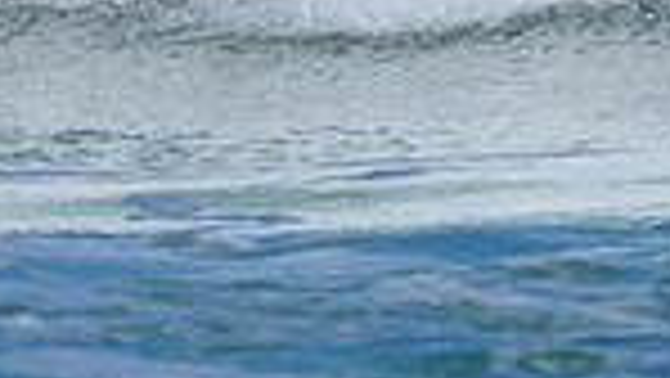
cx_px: 794
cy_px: -515
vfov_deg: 0.3
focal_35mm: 4495
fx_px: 79900
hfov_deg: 0.5
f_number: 6.3
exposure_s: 1/2000
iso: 180
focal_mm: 800
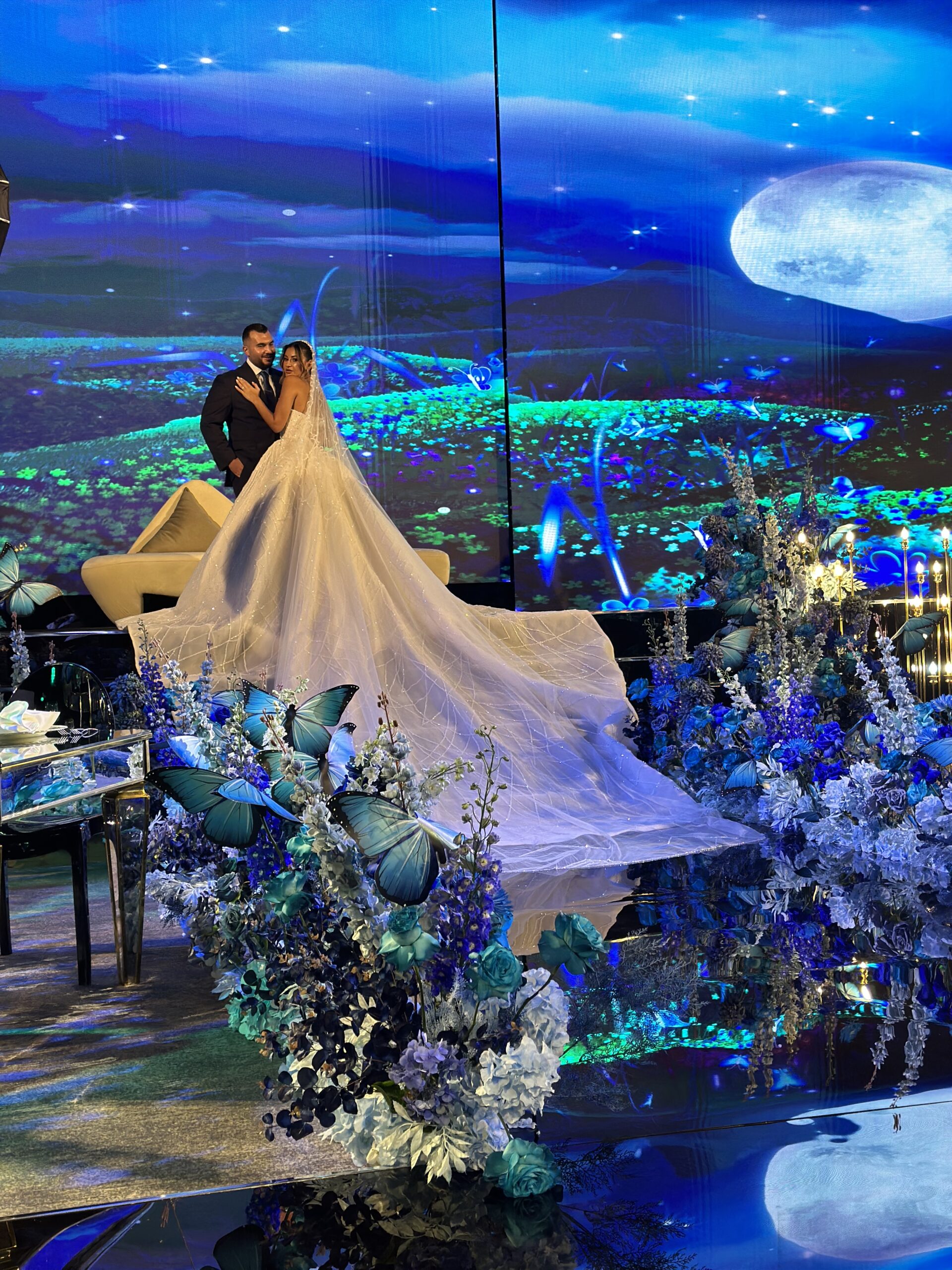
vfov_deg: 39.7
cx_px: 476
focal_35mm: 48
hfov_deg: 30.3
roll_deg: +1.9
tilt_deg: -1.5
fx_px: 1760
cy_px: 635
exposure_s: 1/108
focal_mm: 6.86
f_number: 1.78
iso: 125
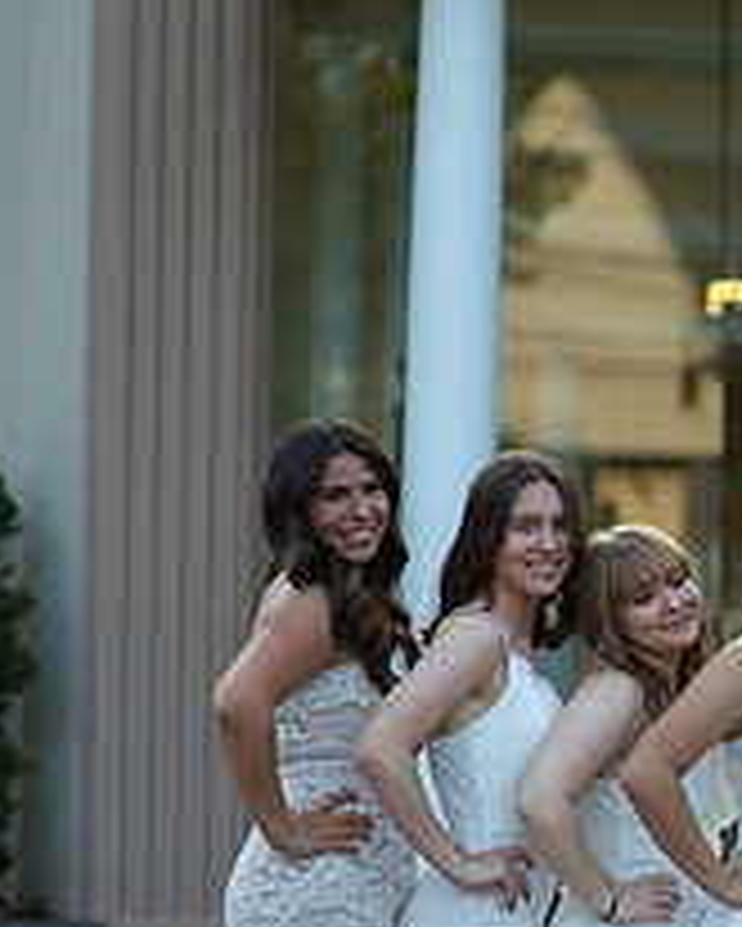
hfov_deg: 6.8
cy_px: 747
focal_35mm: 224
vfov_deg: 8.6
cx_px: 1039
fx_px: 6144
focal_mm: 85
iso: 250
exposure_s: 1/1000
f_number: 2
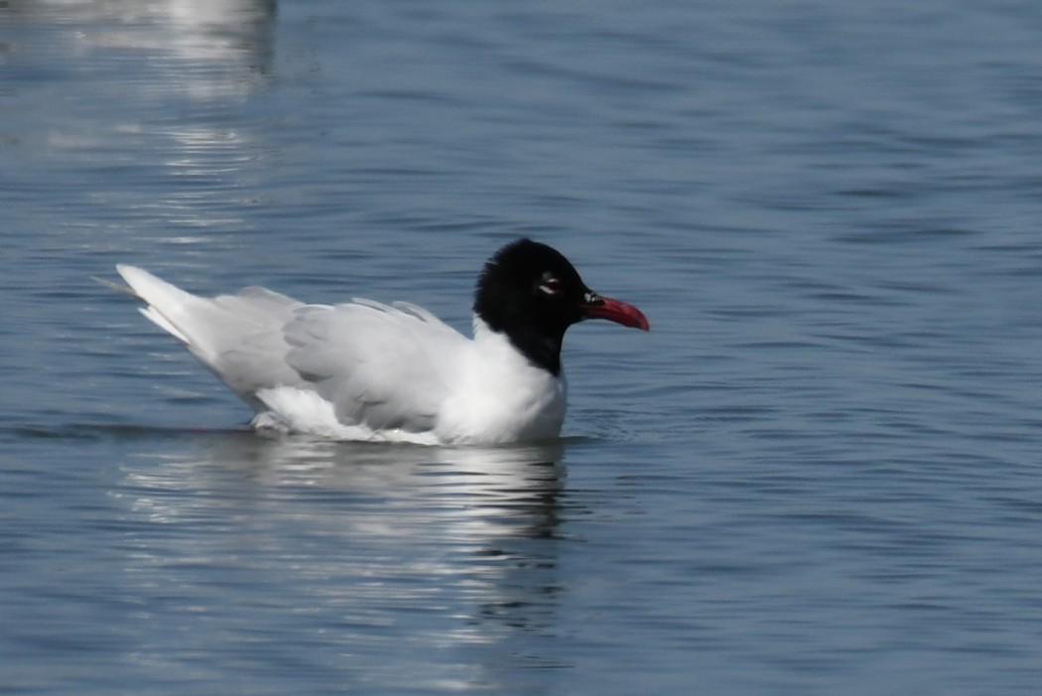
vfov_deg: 1.8
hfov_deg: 2.7
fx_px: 21716
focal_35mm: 750
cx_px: 521
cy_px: 348
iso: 200
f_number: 7.1
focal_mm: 500
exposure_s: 1/1600
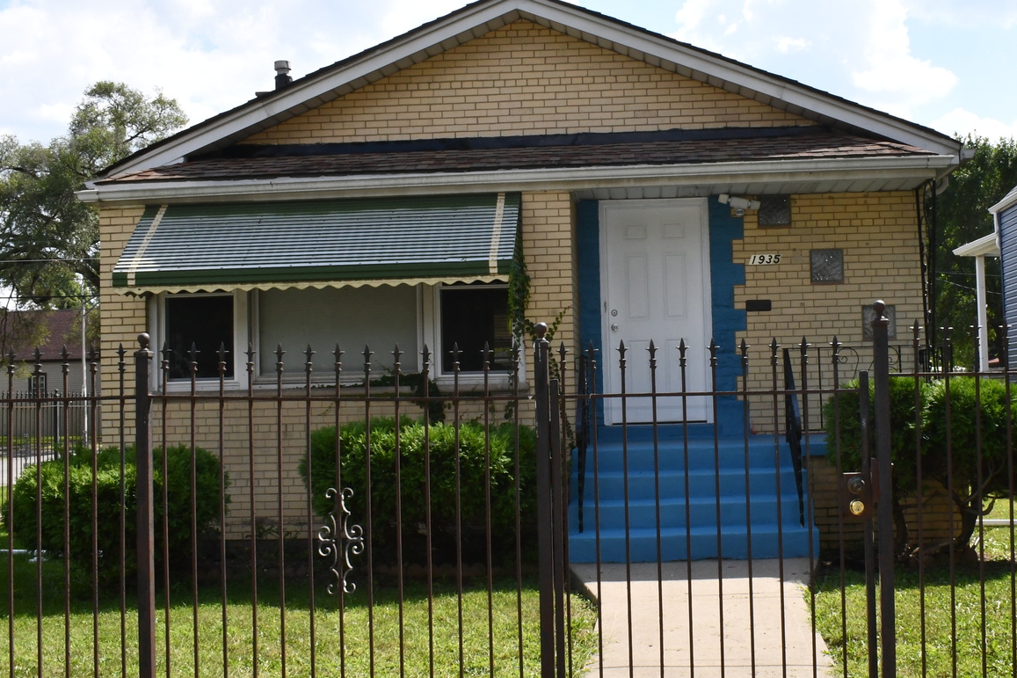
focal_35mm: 42
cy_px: 343
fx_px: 1186
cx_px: 632
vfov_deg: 31.9
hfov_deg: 46.0
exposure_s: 1/250
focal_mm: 20
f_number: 25
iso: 800
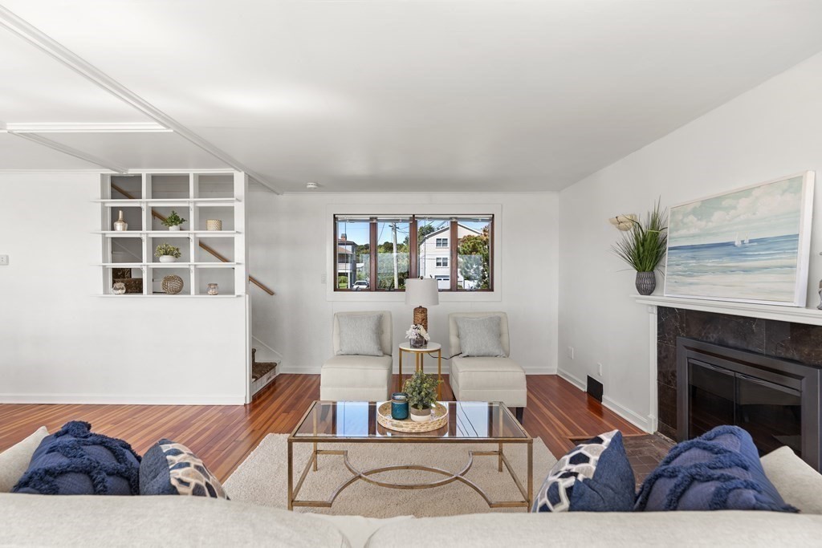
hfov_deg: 93.3
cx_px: 411
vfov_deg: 70.5
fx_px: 388
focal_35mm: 17
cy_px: 274
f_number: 6.3
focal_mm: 17
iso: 100
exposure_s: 1/13
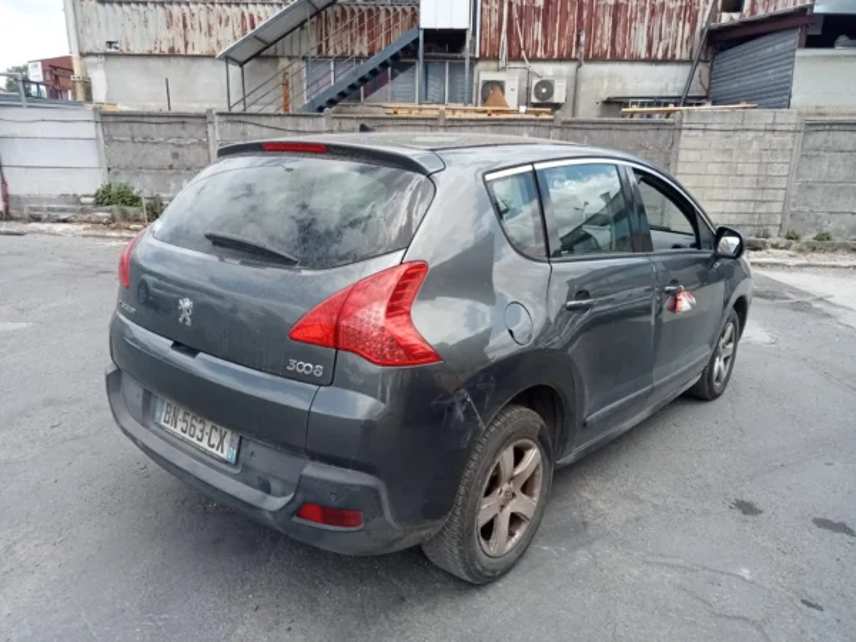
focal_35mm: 28
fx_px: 692
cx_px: 428
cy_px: 321
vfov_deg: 49.7
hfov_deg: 63.4
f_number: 2.2
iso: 100
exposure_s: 1/391
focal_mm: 3.46
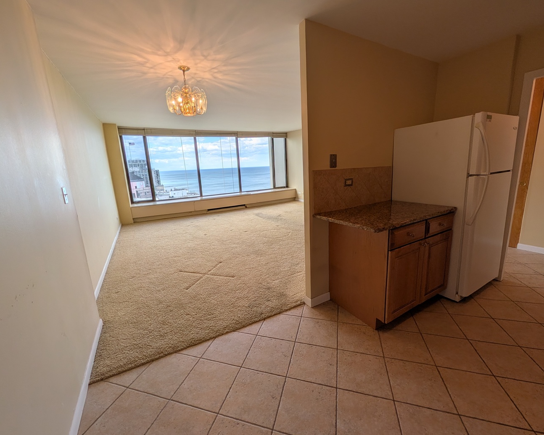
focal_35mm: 13
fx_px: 209
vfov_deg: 92.2
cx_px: 276
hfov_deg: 104.8
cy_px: 214
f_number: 1.7
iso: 51
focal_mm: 2.02
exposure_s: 1/1220
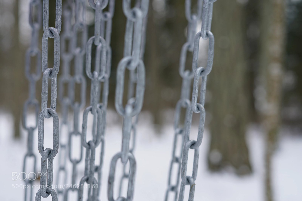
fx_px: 419
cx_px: 151
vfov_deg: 27.0
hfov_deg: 39.6
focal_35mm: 50
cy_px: 100
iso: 100
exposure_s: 1/60
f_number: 4
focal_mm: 50
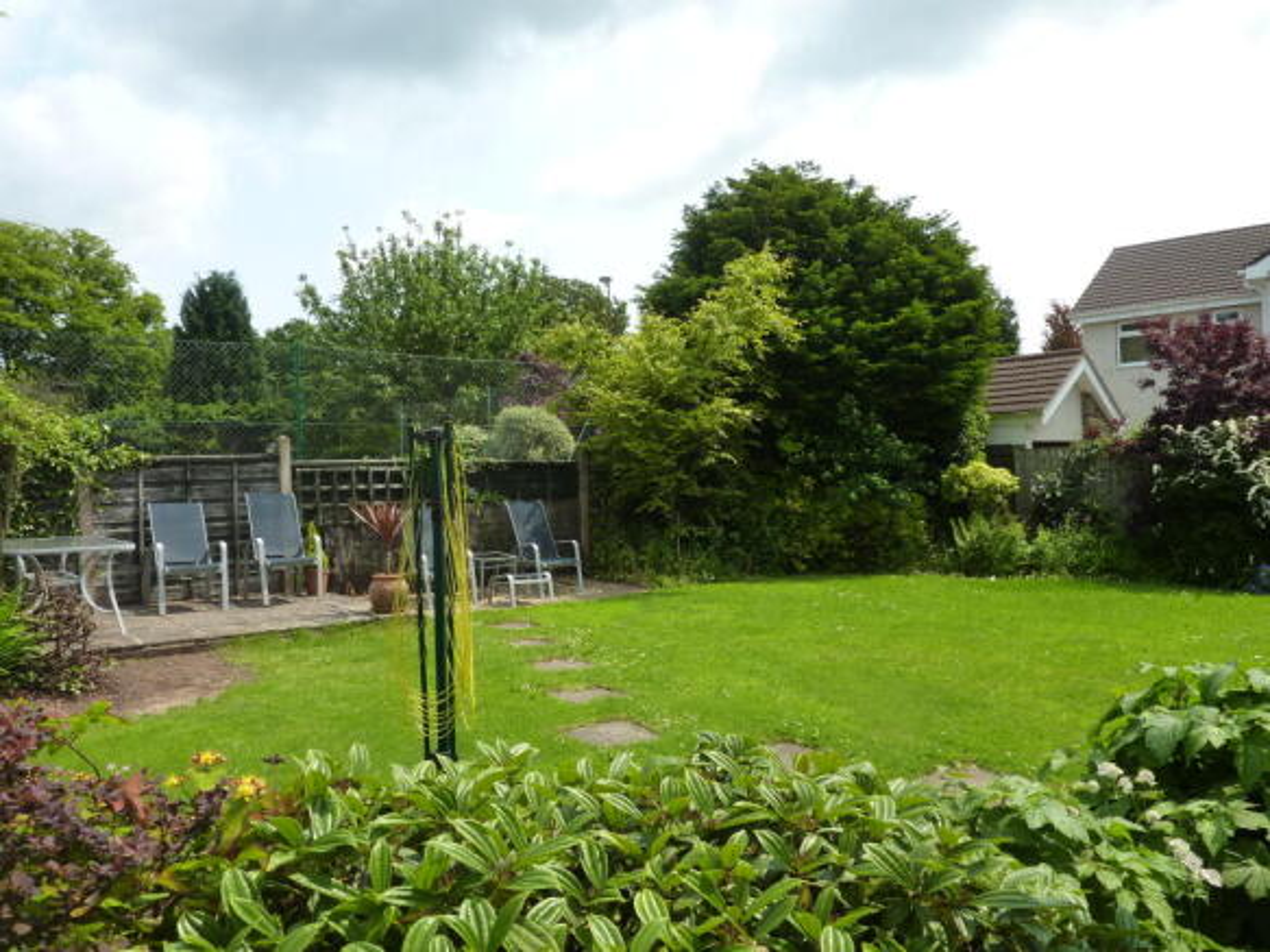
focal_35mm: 25
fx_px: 917
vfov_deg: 54.9
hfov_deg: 69.4
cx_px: 635
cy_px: 476
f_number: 4
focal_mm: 4.1
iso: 125
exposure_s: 1/500
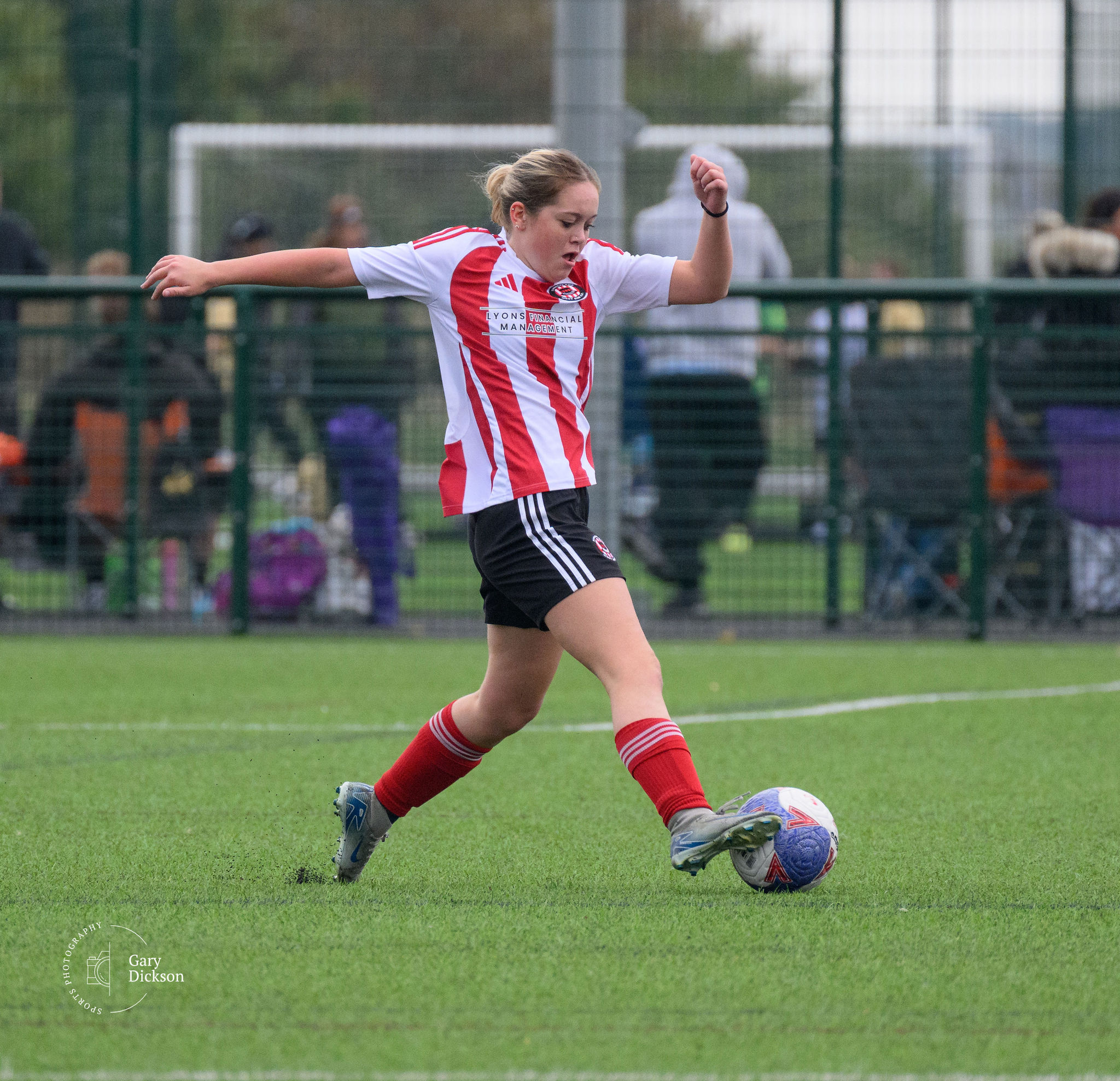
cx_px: 496
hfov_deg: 2.2
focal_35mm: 808
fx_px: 29059
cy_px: 600
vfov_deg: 2.1
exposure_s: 1/1000
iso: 2200
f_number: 5.6
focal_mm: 400
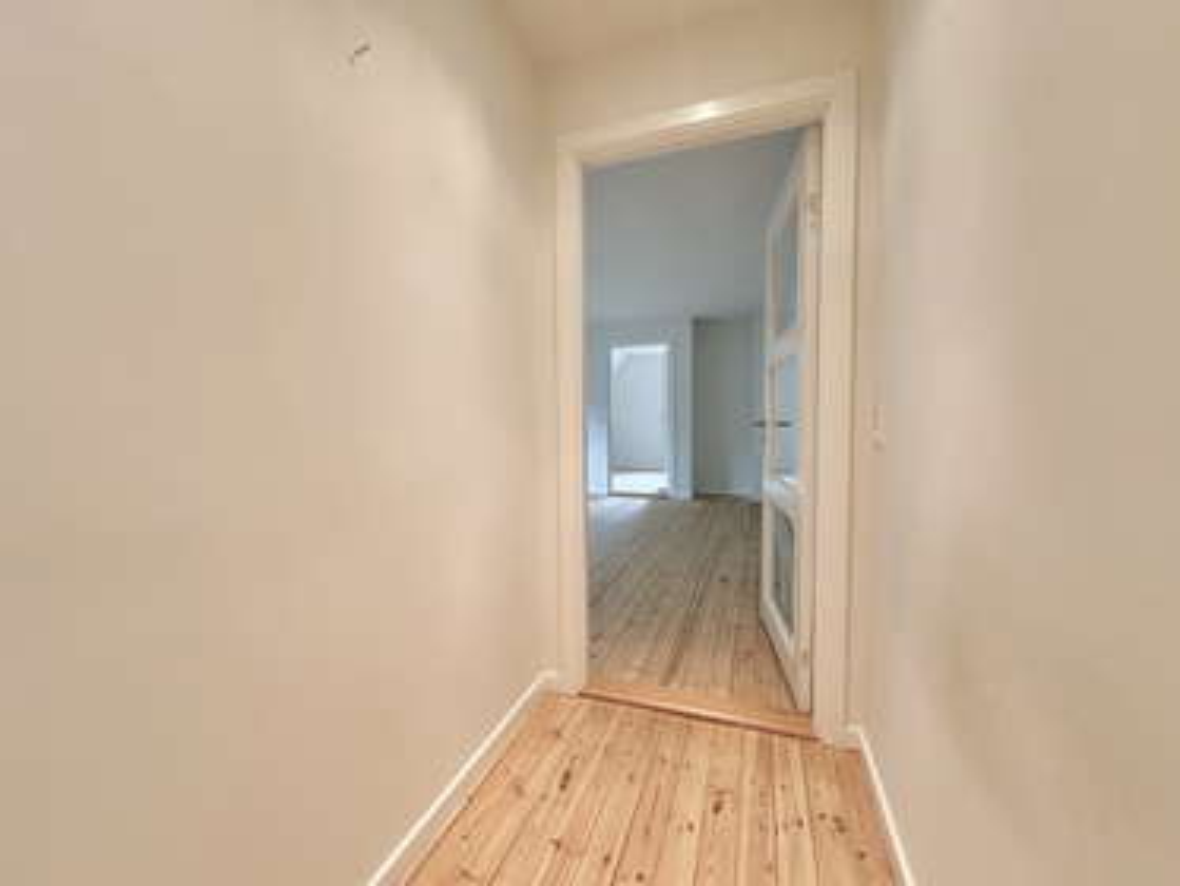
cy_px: 443
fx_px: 477
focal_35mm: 14
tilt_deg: -2.8
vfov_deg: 85.7
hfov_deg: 102.0
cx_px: 590
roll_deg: +0.8
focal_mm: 2.22
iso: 250
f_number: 2.2
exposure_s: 1/50
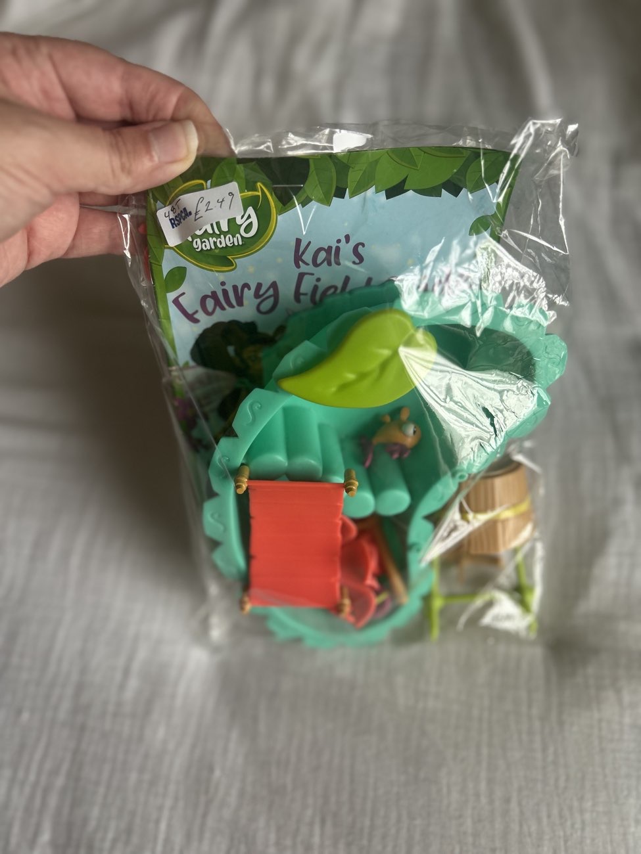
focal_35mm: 26
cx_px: 320
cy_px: 427
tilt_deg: -67.7
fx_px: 642
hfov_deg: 53.1
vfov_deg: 67.3
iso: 100
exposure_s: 1/50
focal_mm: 5.7
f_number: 1.5
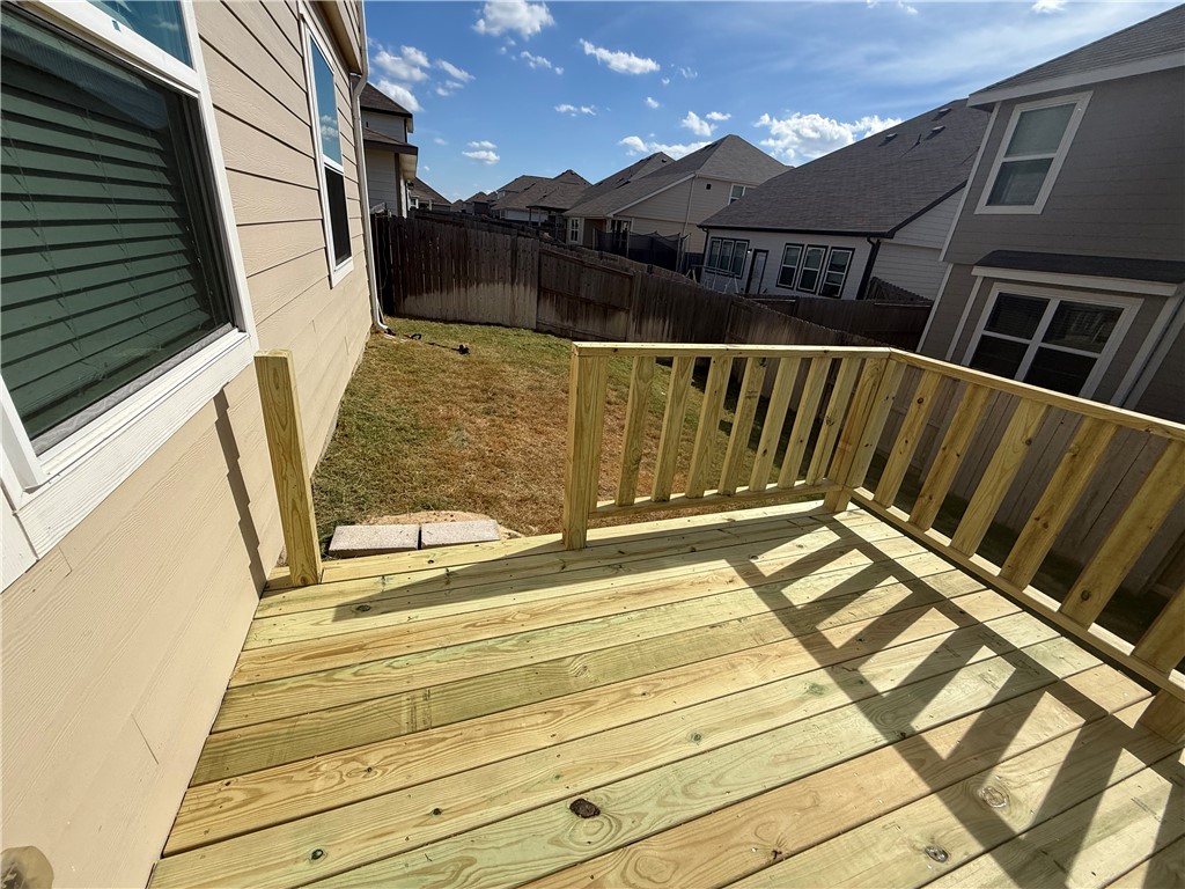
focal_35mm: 14
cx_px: 592
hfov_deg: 102.1
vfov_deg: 85.7
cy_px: 444
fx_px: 479
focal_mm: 2.22
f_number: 2.2
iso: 50
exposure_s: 1/3460
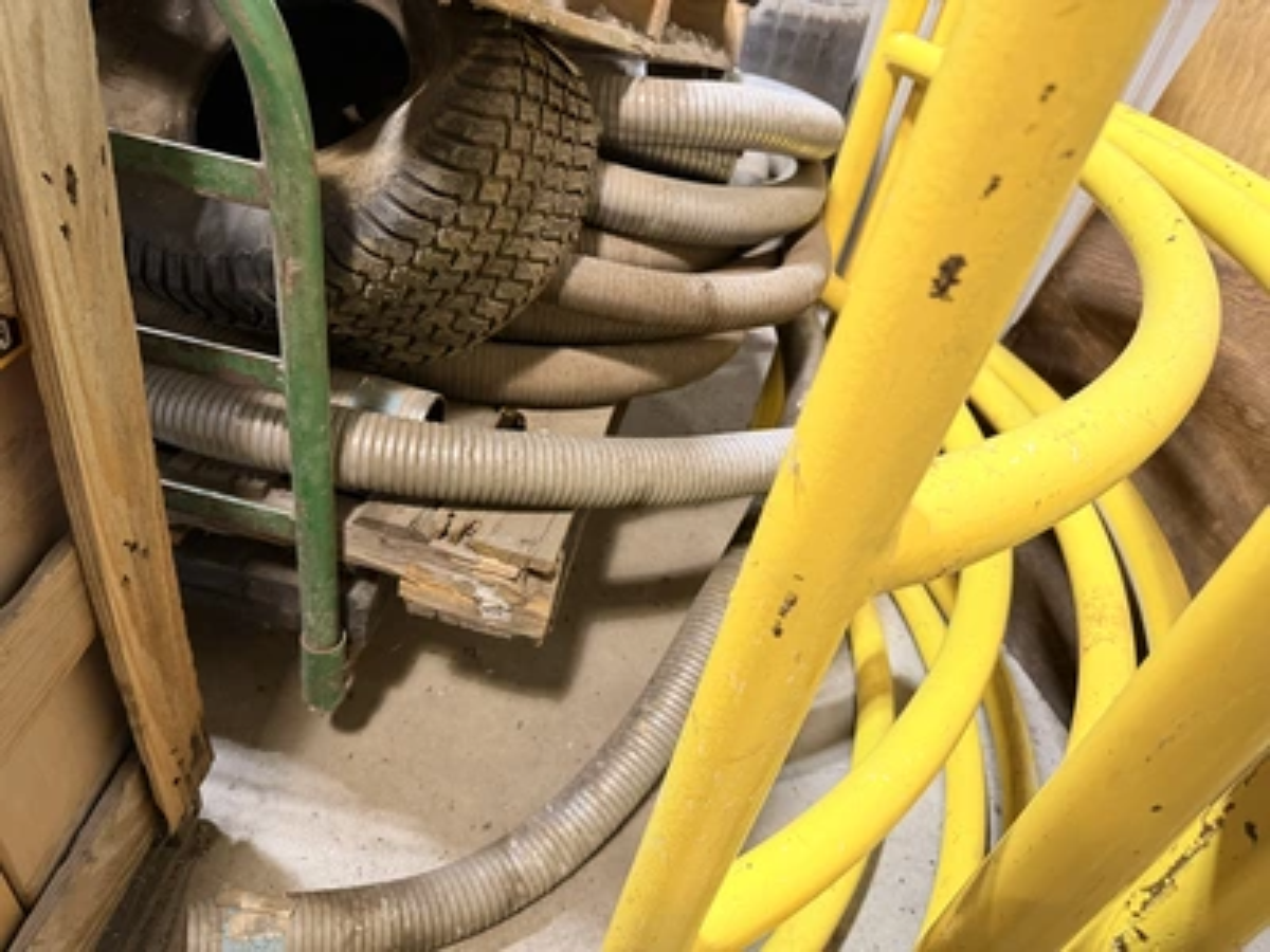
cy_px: 476
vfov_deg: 56.8
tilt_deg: -36.1
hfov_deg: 71.6
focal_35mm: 24
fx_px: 881
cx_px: 635
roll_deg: -11.5
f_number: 1.78
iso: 400
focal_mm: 6.76
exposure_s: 1/60
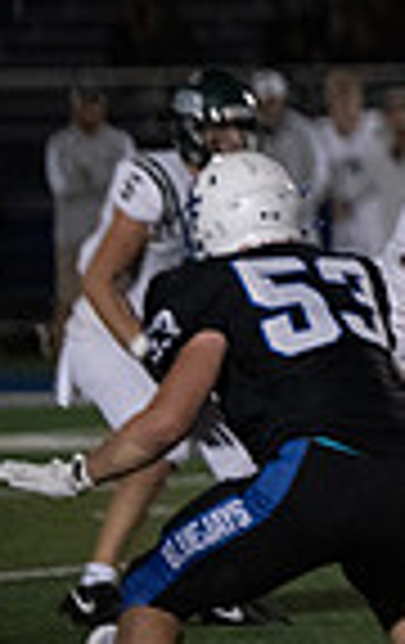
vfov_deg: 3.6
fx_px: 10157
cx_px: 1278
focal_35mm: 578
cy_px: 173
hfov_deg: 2.3
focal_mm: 140
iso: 5000
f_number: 2.8
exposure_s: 1/1600
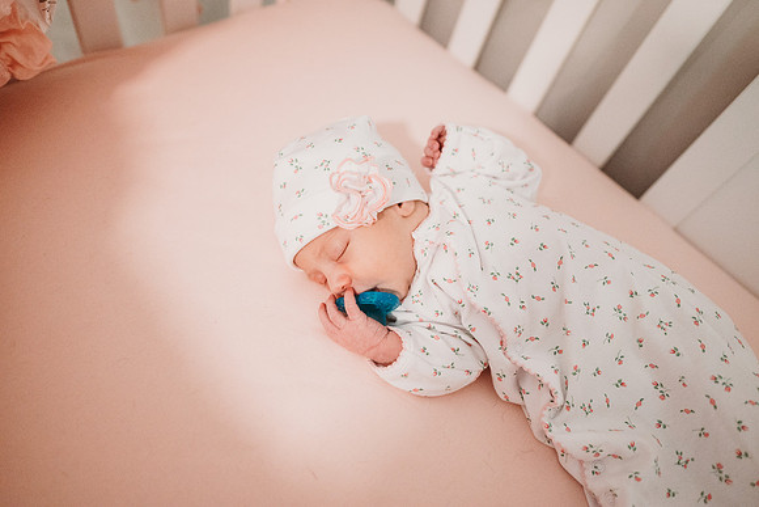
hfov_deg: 73.7
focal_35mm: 24
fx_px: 506
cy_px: 254
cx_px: 380
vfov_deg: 53.2
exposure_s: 1/160
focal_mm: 24
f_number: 2.2
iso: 2000
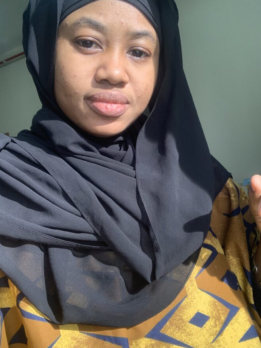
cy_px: 169
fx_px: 372
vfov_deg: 50.1
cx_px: 140
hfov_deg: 38.6
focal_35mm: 37
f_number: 2.2
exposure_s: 1/121
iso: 25
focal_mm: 2.87
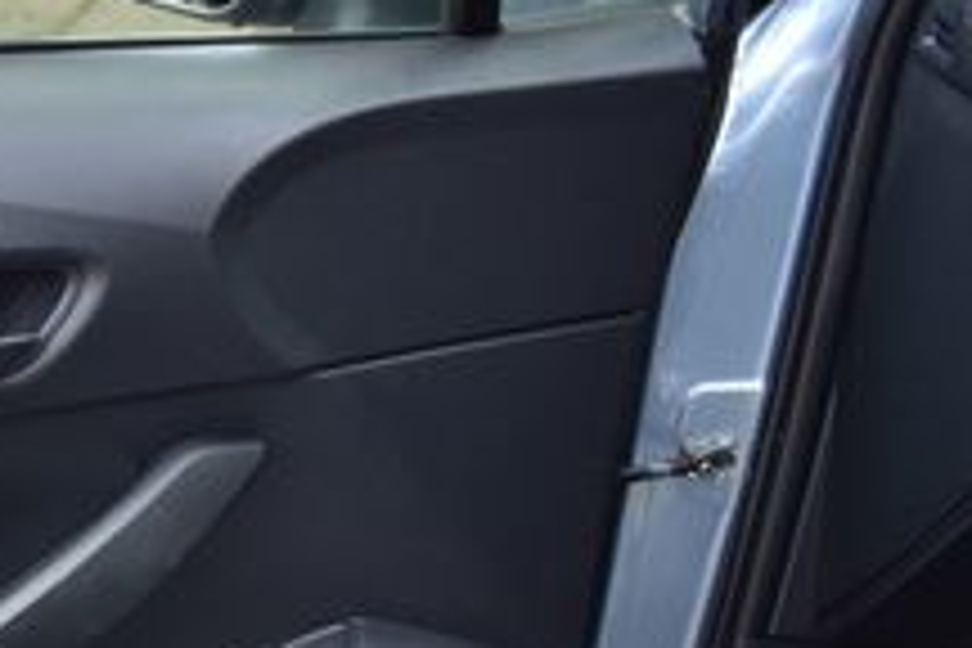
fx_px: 2160
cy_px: 765
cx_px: -320
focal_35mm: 80
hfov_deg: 22.5
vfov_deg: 16.4
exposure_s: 1/160
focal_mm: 18
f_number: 9
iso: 400
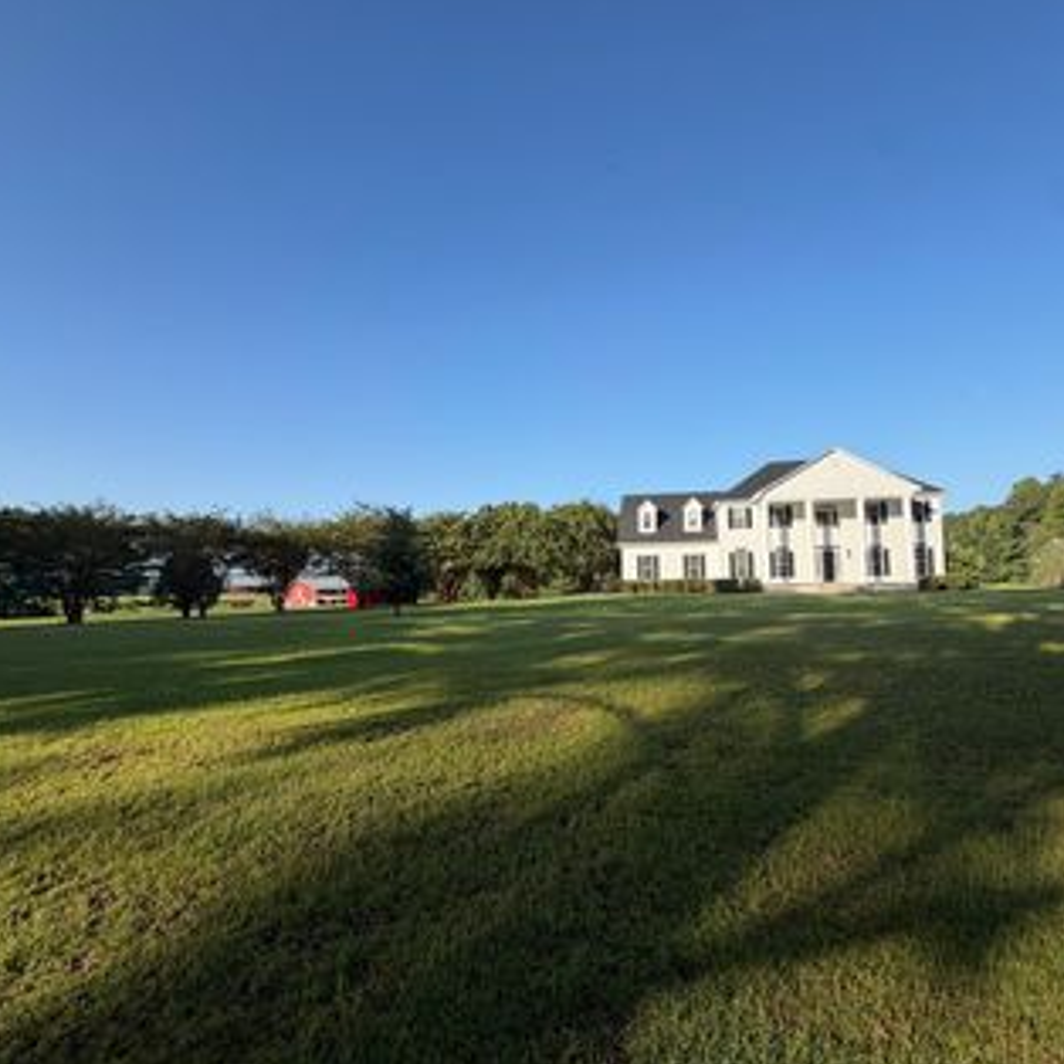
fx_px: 591
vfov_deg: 84.0
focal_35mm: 17
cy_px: 534
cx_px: 578
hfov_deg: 83.8
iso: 32
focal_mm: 2.22
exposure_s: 1/770
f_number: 2.2
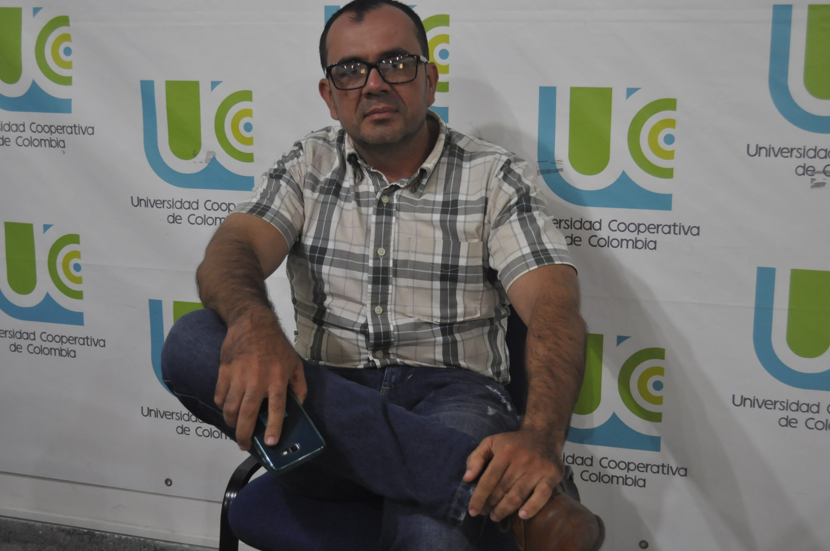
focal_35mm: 45
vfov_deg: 29.8
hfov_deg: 43.6
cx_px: 441
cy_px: 277
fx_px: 1036
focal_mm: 28
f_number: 4.5
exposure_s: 1/30
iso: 1250
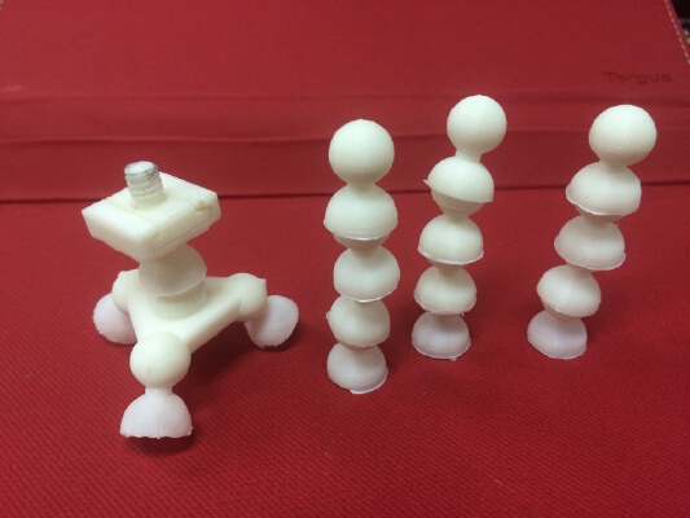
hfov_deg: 61.6
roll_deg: +1.5
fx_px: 578
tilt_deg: -34.8
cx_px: 345
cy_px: 259
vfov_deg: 48.2
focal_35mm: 29
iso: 80
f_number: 2.2
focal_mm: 4.15
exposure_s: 1/30
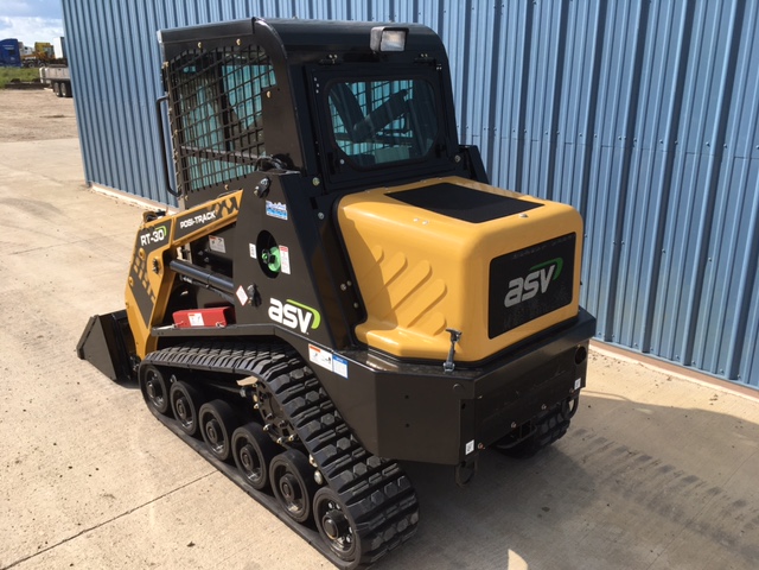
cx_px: 380
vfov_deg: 48.2
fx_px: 636
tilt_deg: -19.5
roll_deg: -0.1
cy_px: 285
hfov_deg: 61.7
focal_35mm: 29
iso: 25
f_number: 2.2
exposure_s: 1/1479
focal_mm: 4.15
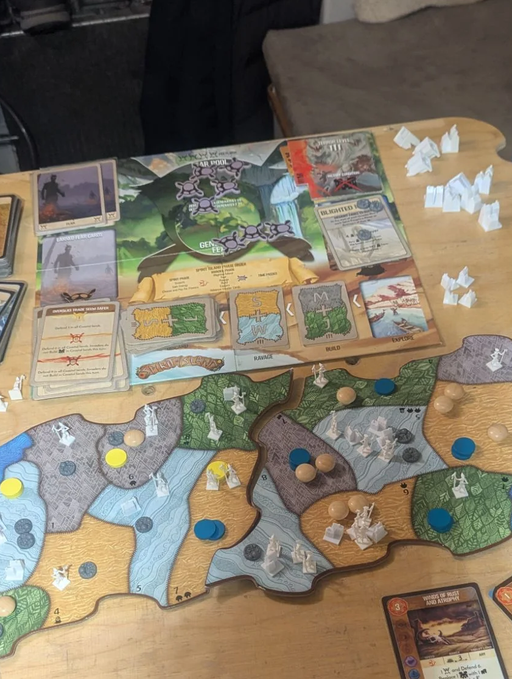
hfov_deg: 33.7
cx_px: 286
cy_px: 489
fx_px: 845
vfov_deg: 42.7
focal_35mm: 43
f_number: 1.85
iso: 284
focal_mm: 6.81
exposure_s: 1/23.9
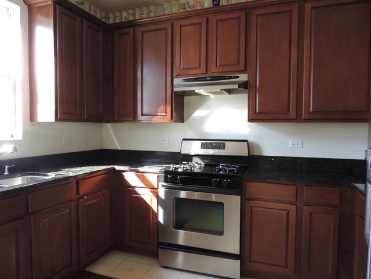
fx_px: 257
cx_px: 186
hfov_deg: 71.6
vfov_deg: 56.8
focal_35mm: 24
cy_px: 140
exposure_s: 1/30
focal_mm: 4.3
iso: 180
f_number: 3
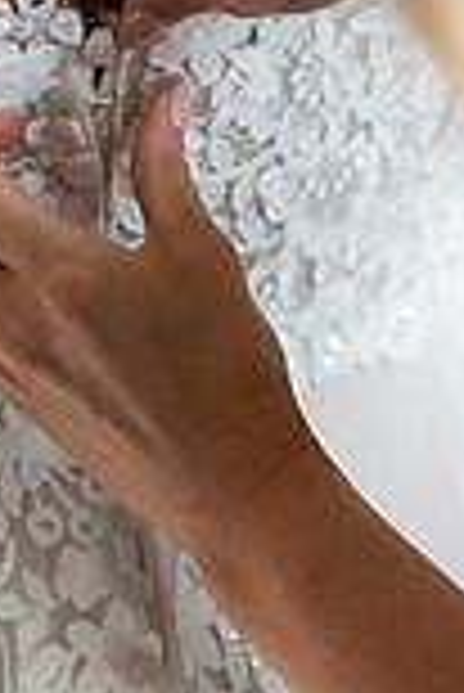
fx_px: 3935
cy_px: 202
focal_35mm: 204
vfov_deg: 10.1
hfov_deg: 6.7
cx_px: 99
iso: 2000
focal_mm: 70
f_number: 2.8
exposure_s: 1/320
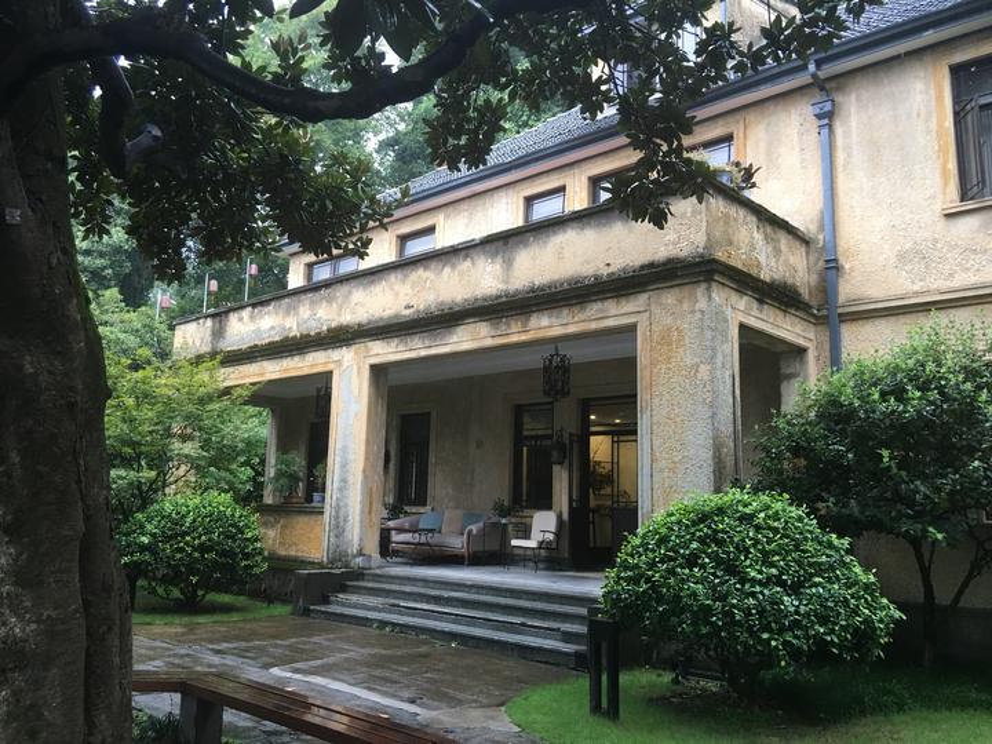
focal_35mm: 29
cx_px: 496
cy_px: 372
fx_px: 831
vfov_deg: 48.2
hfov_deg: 61.7
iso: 50
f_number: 2.2
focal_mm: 4.15
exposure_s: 1/33
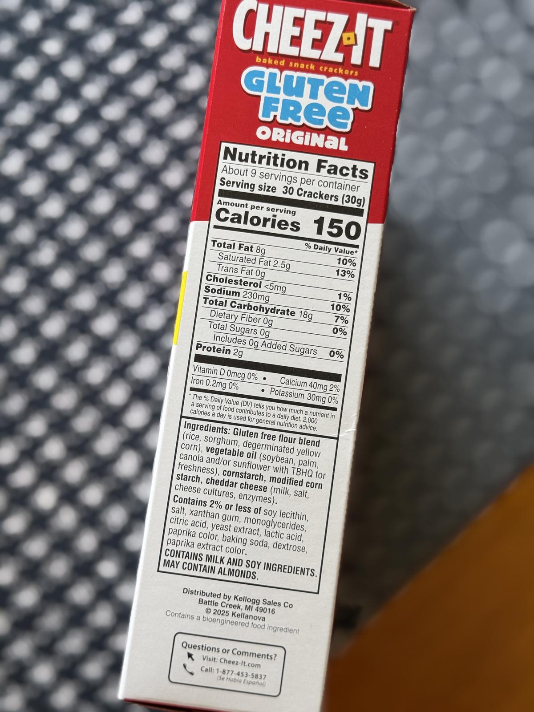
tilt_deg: -85.4
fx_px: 987
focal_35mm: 48
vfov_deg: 39.7
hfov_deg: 30.3
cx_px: 267
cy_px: 356
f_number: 1.78
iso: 80
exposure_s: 1/120
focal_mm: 6.76
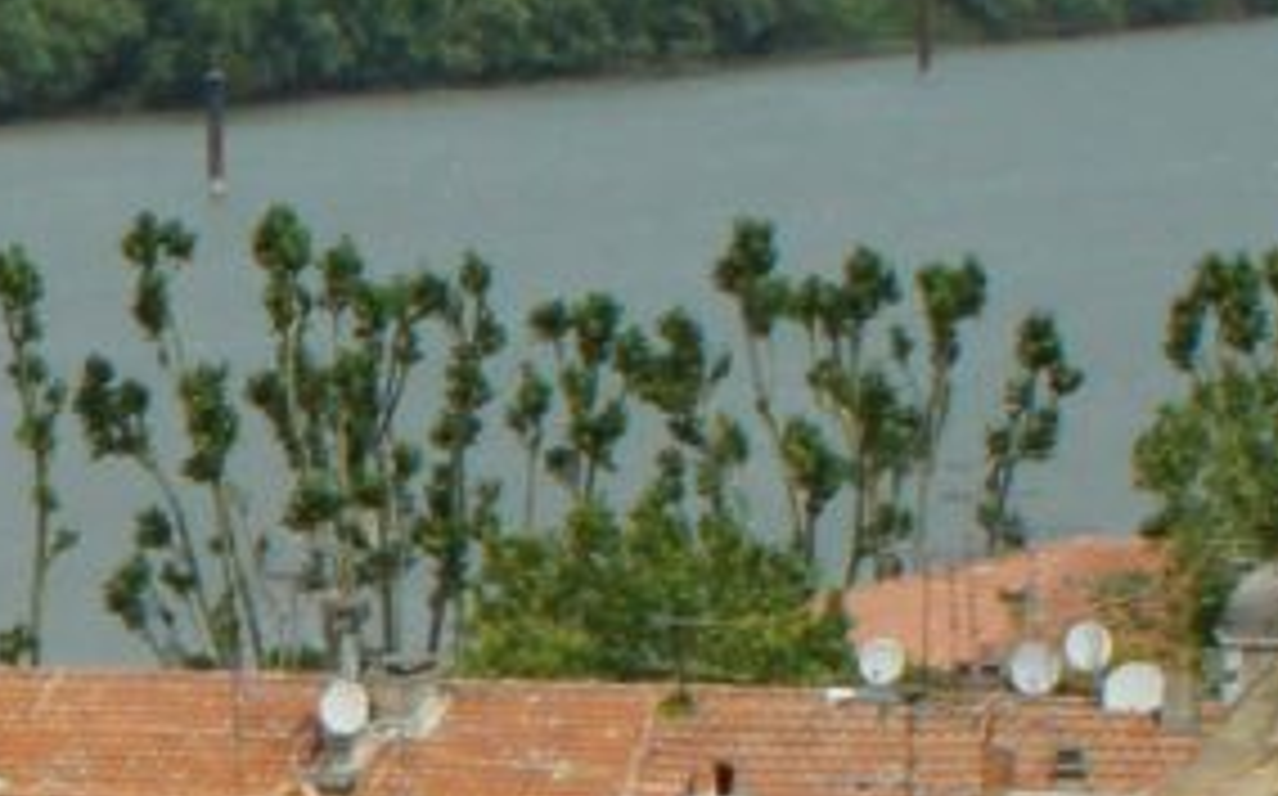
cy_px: 697
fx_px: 10789
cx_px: -1606
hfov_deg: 6.5
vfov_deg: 4.2
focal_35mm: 310
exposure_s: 1/320
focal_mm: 30
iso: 400
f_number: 18
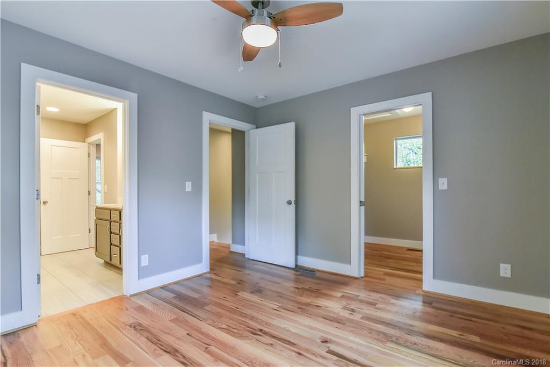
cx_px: 275
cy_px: 184
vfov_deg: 73.8
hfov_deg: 96.7
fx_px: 244
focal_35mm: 16
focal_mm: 16
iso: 4000
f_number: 10
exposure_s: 1/100
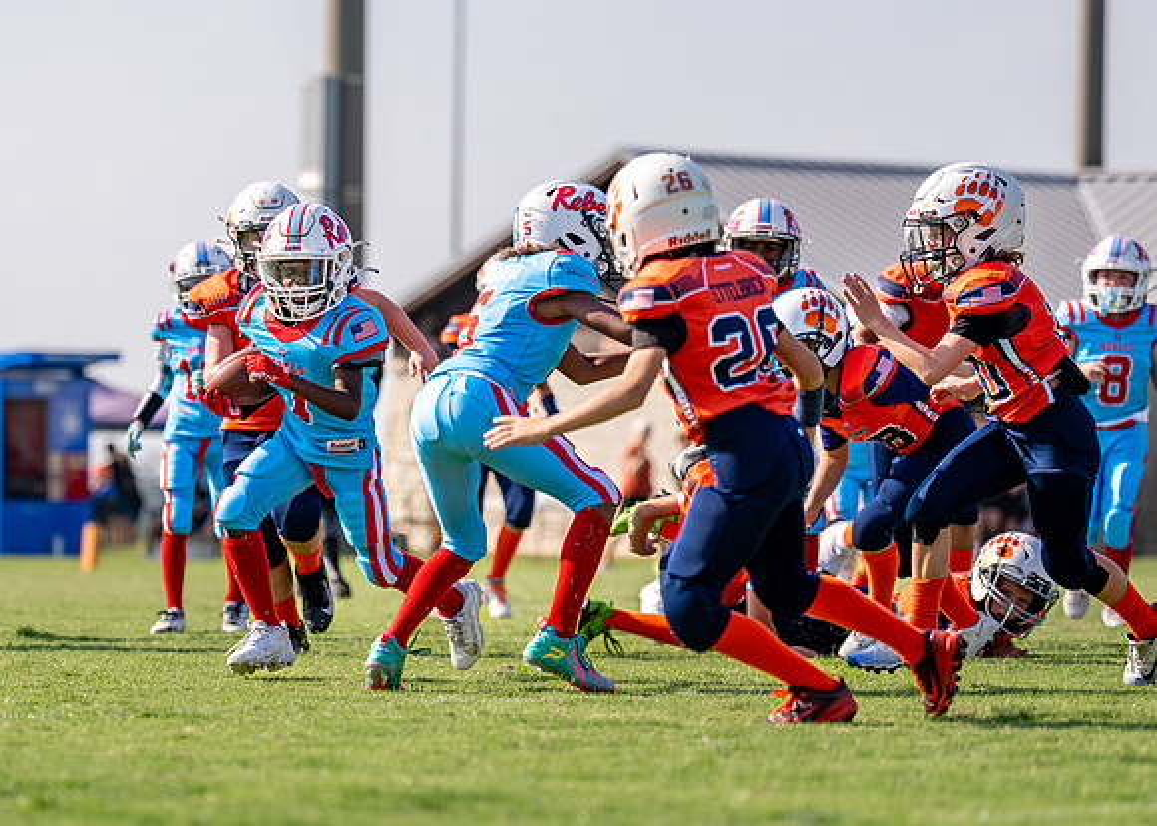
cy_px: 550
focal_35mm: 216
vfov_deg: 6.7
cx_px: 432
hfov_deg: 9.3
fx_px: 7089
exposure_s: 1/2500
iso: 160
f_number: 2.8
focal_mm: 135
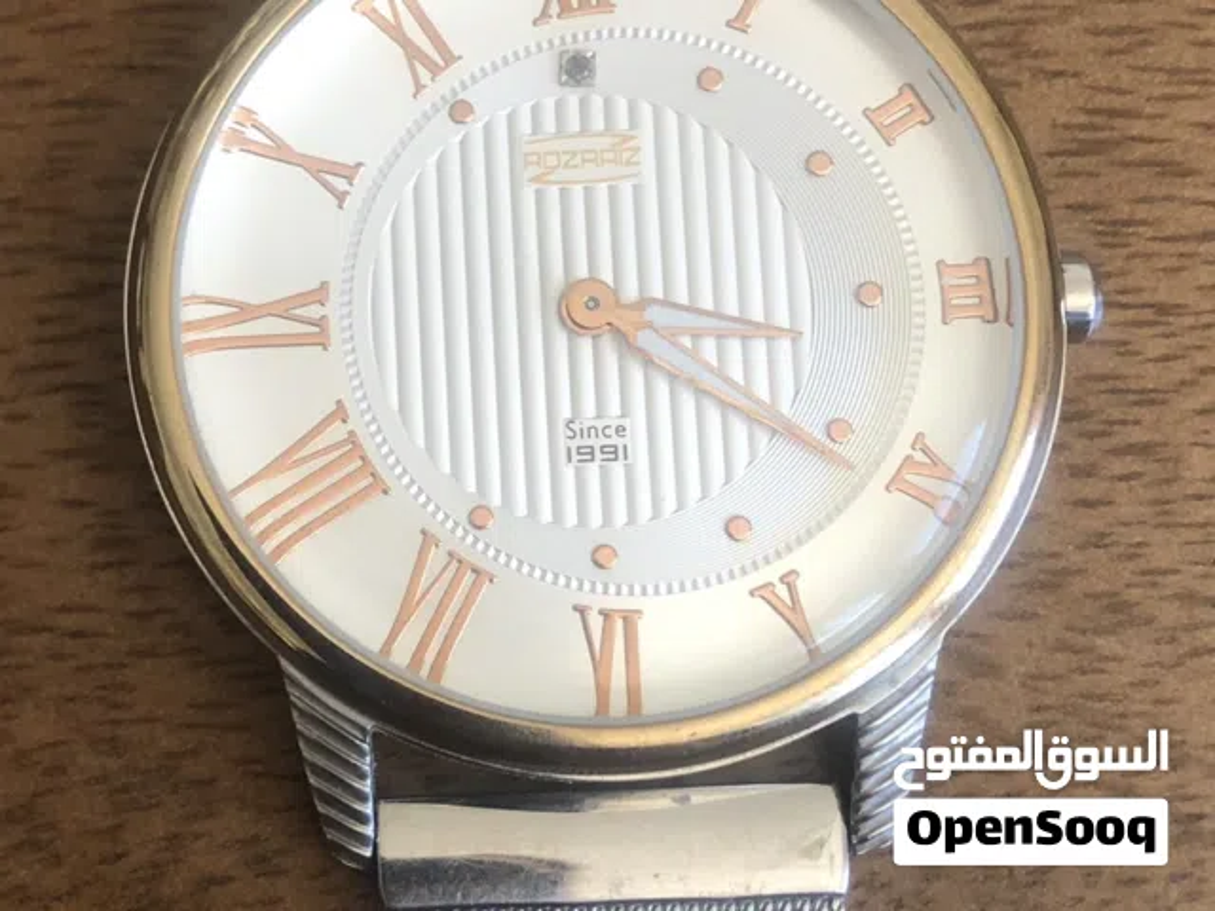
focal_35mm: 28
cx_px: 608
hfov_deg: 63.4
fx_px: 983
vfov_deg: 49.7
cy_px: 456
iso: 25
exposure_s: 1/30
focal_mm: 3.99
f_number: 1.8
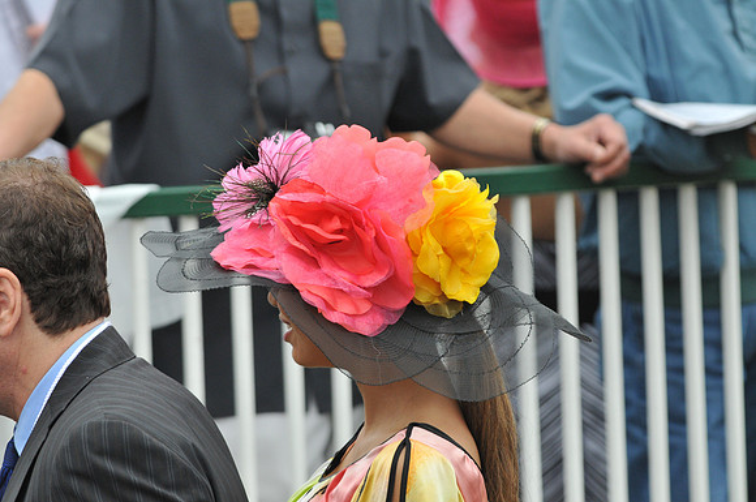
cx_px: 378
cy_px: 251
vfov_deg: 3.0
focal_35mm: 450
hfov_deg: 4.6
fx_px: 9437
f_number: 6.3
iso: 800
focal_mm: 300
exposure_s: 1/640
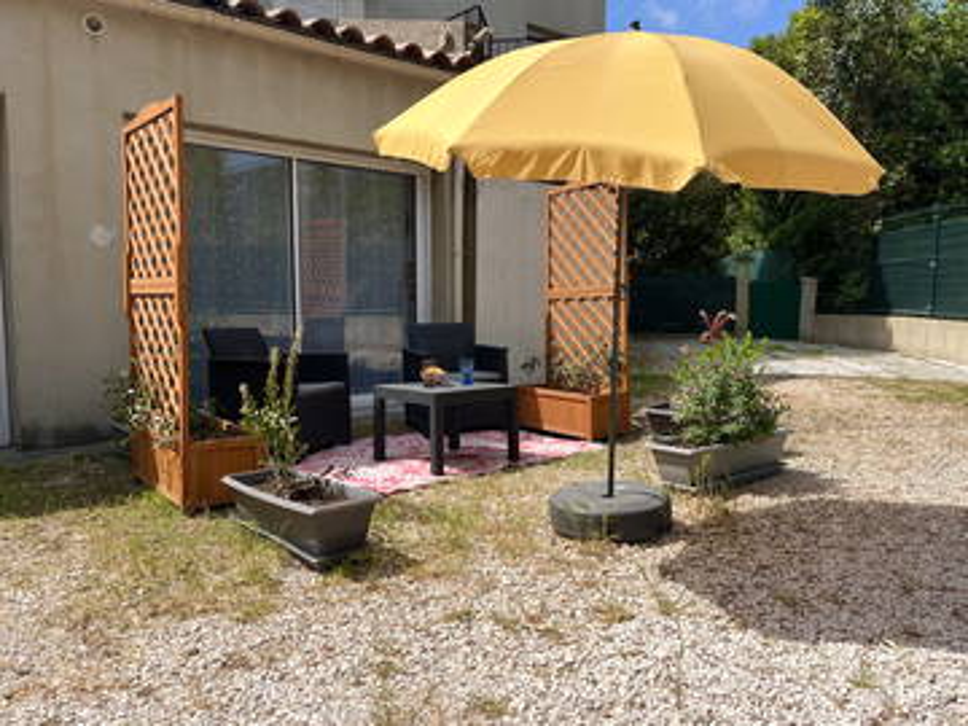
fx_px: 727
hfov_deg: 67.3
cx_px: 484
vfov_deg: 53.1
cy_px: 363
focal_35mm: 26
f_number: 1.6
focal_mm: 5.1
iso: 50
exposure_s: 1/3311
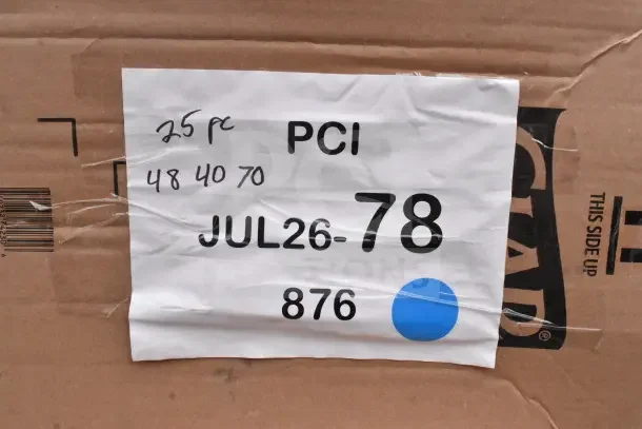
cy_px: 214
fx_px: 482
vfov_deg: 48.0
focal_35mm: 27
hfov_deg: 67.4
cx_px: 321
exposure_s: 1/1000
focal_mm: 18
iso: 6400
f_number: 16
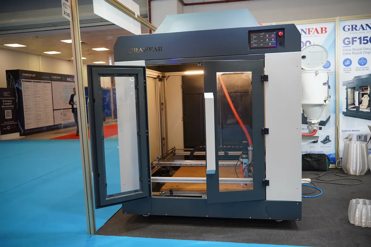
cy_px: 124
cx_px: 186
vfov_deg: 42.3
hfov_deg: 60.3
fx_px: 319
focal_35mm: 31
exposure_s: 1/160
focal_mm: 31
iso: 500
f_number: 2.8
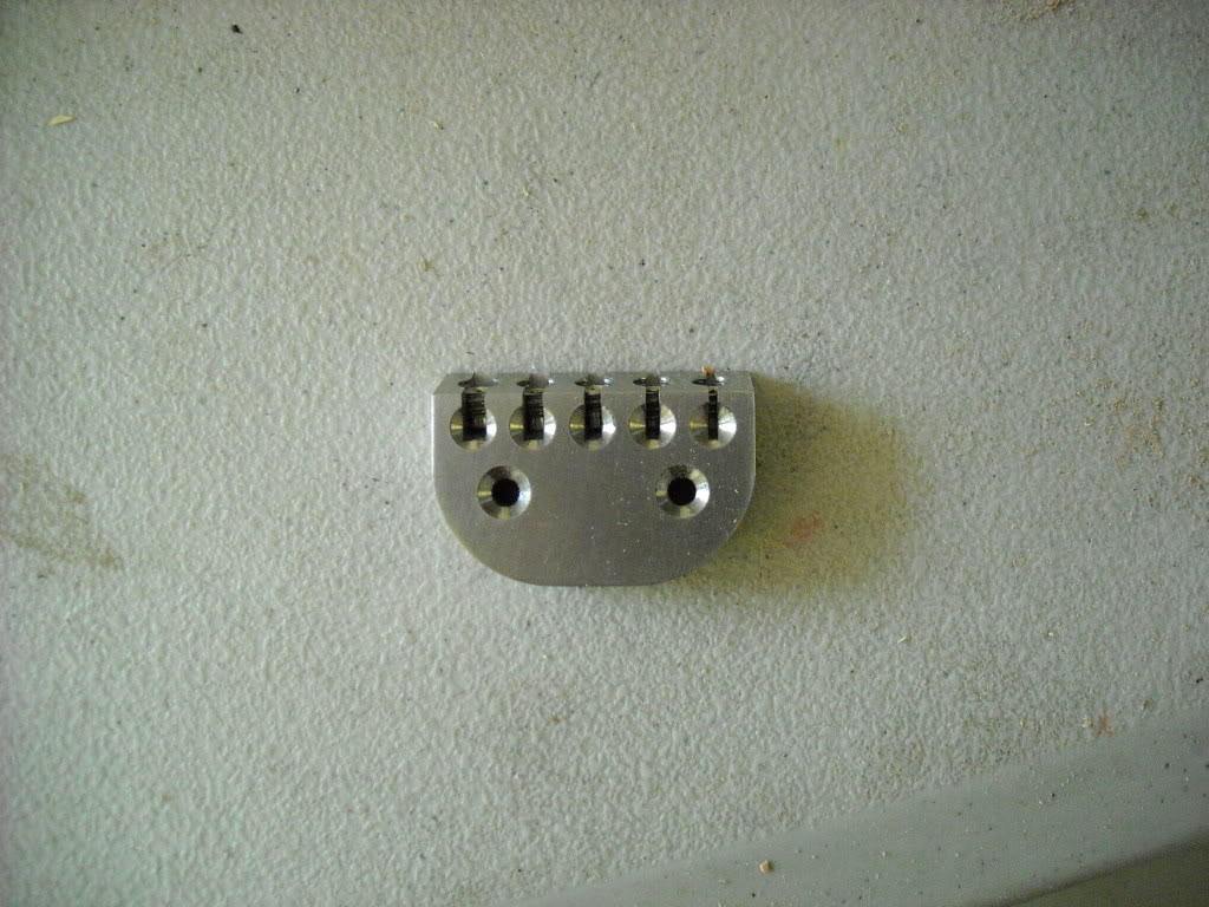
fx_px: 1222
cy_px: 454
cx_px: 604
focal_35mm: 35
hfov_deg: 52.6
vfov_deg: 40.7
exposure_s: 1/141
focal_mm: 5.7
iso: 541
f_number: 2.8
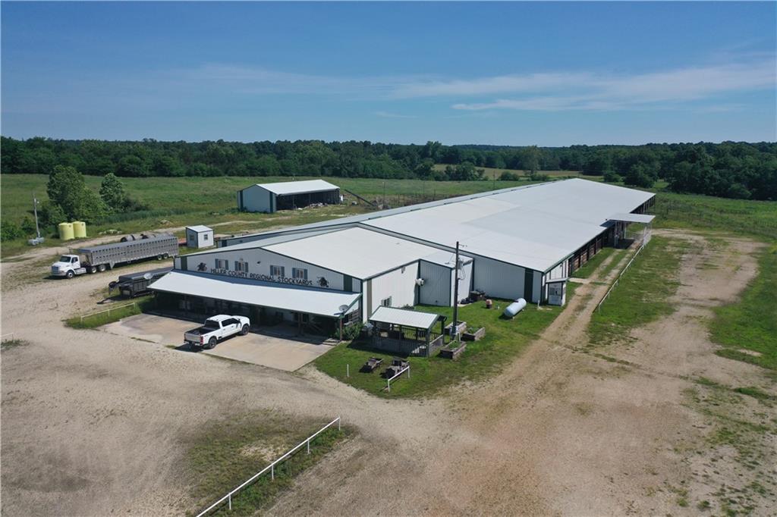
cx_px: 388
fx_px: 604
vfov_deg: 46.4
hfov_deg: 65.5
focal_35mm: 28
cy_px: 258
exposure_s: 1/3200
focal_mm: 10.26
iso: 100
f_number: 2.8
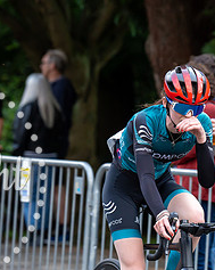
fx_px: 2494
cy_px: 120
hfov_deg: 4.9
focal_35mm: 313
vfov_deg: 6.2
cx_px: 116
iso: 640
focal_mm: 136
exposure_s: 1/800
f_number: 3.5
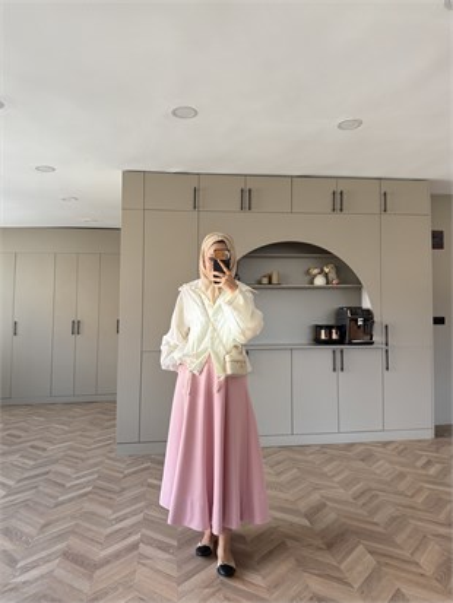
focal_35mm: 24
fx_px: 419
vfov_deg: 71.6
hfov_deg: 56.8
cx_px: 226
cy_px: 302
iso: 125
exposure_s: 1/146
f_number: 1.78
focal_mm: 6.76
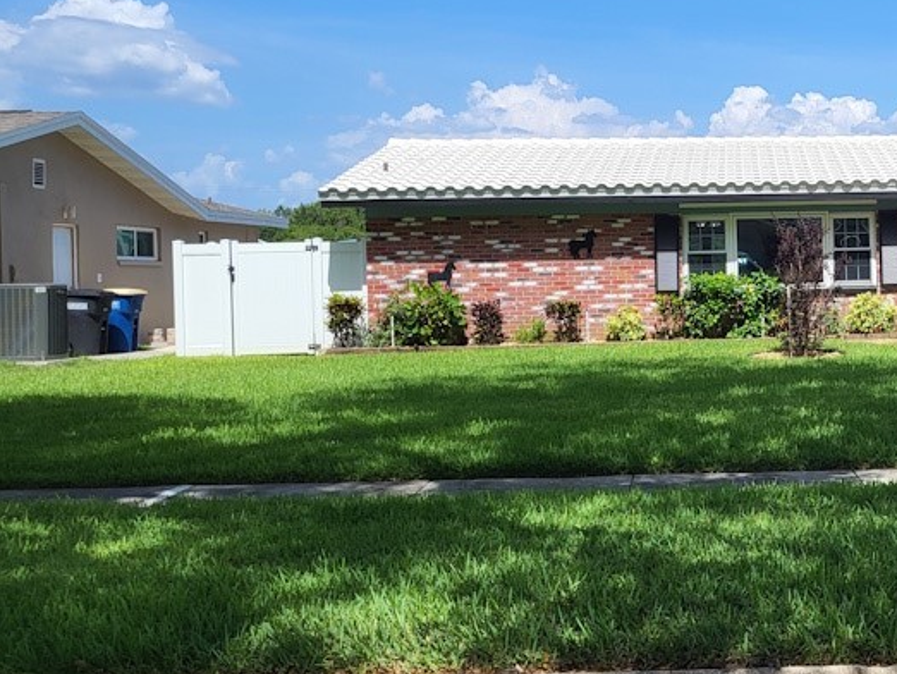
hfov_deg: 34.4
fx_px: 1322
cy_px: 304
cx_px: 878
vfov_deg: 28.6
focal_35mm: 51
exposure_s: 1/2365
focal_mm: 5.4
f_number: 1.8
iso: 40
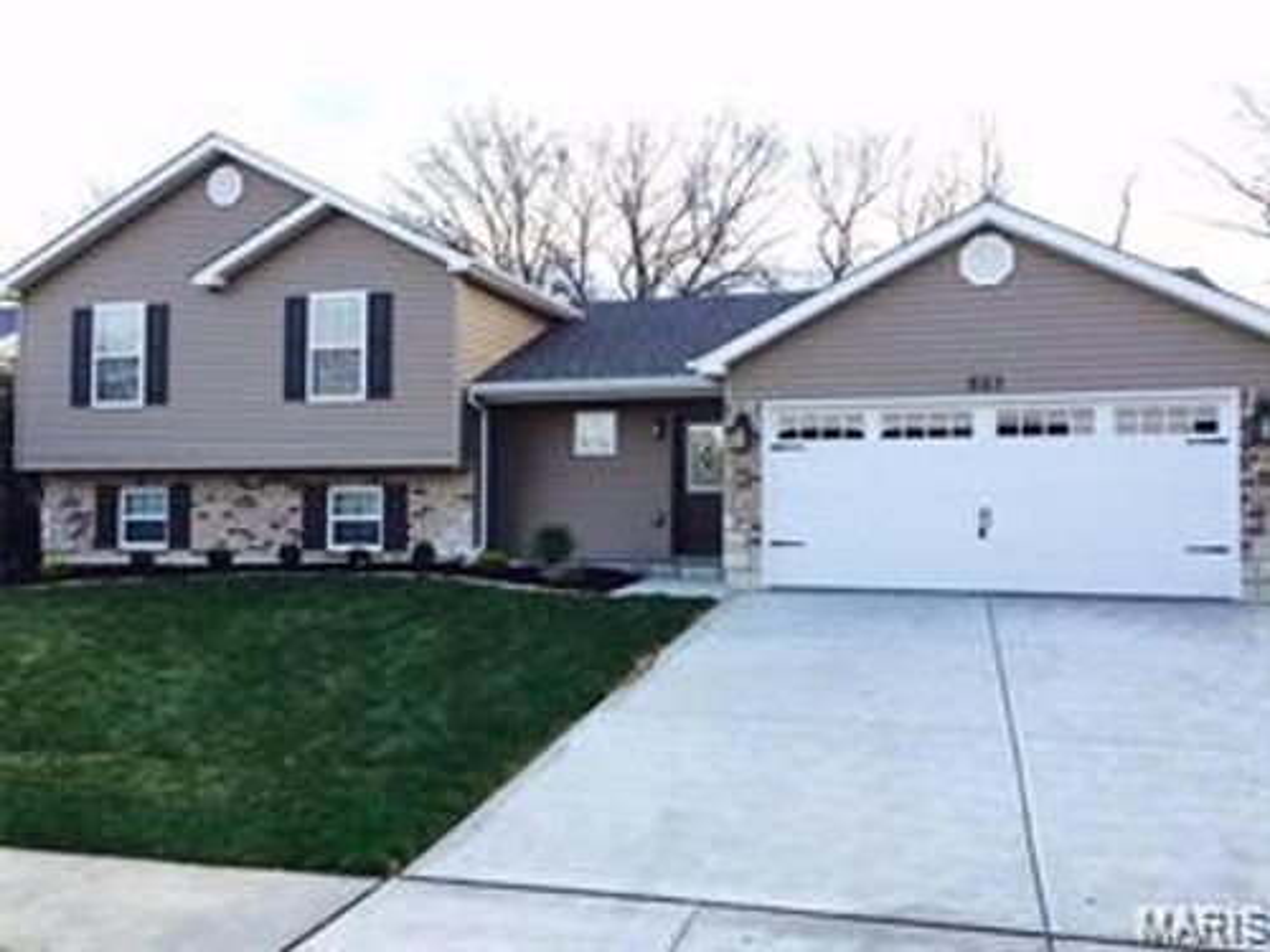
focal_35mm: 29
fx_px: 1064
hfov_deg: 61.7
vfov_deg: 48.2
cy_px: 476
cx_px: 635
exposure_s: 1/173
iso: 32
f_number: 2.2
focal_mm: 4.15
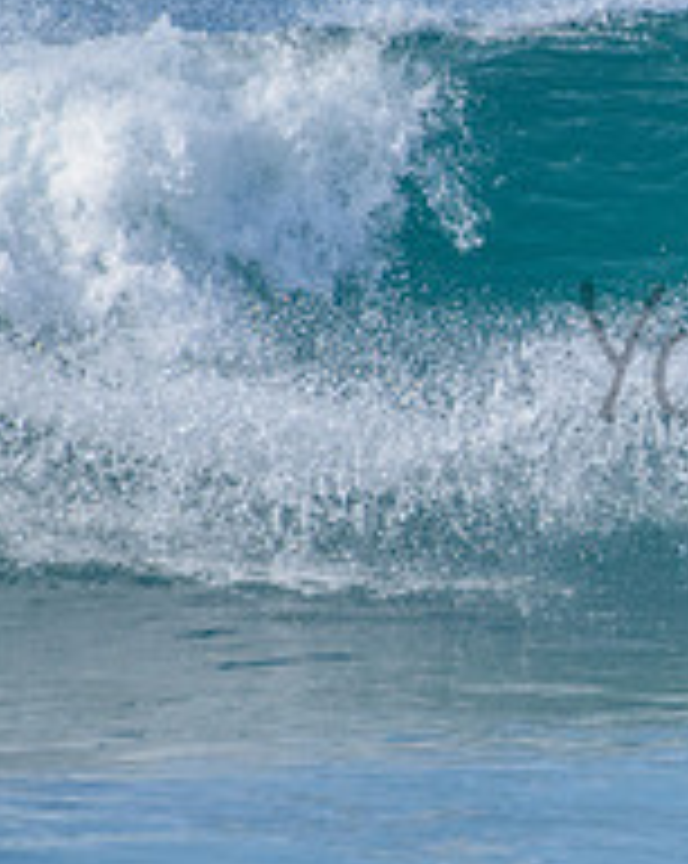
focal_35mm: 1421
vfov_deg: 1.4
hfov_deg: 1.1
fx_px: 36255
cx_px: 1043
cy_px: 313
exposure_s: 1/2500
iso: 320
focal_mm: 500
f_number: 5.6
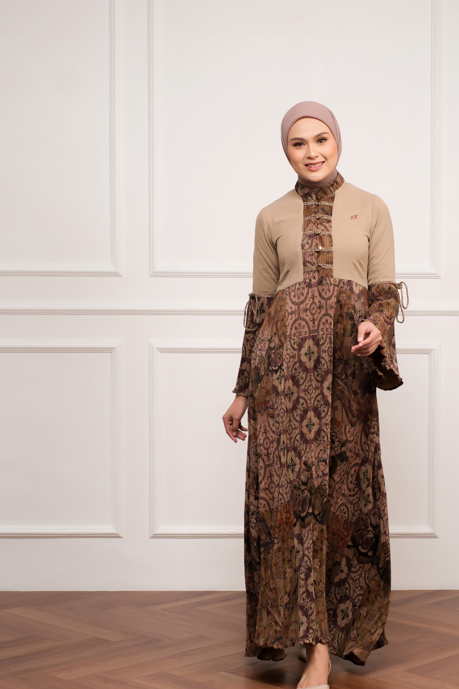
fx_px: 1319
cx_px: 291
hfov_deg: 19.7
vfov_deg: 29.2
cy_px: 367
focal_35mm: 69
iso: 125
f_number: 5
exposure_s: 1/200
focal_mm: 35
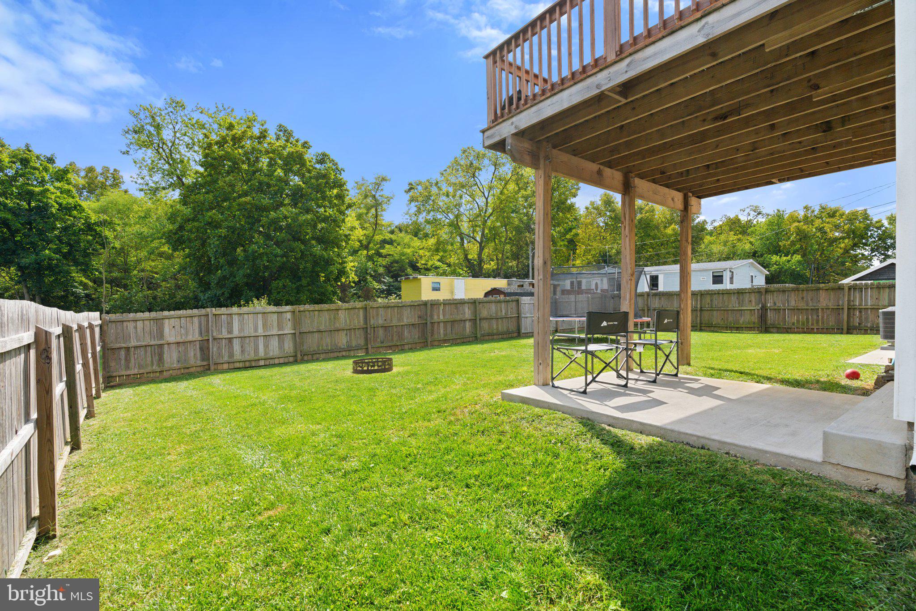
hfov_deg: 96.7
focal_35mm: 16
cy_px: 306
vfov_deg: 73.7
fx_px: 407
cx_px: 458
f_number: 8
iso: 640
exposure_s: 1/800
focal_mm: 16
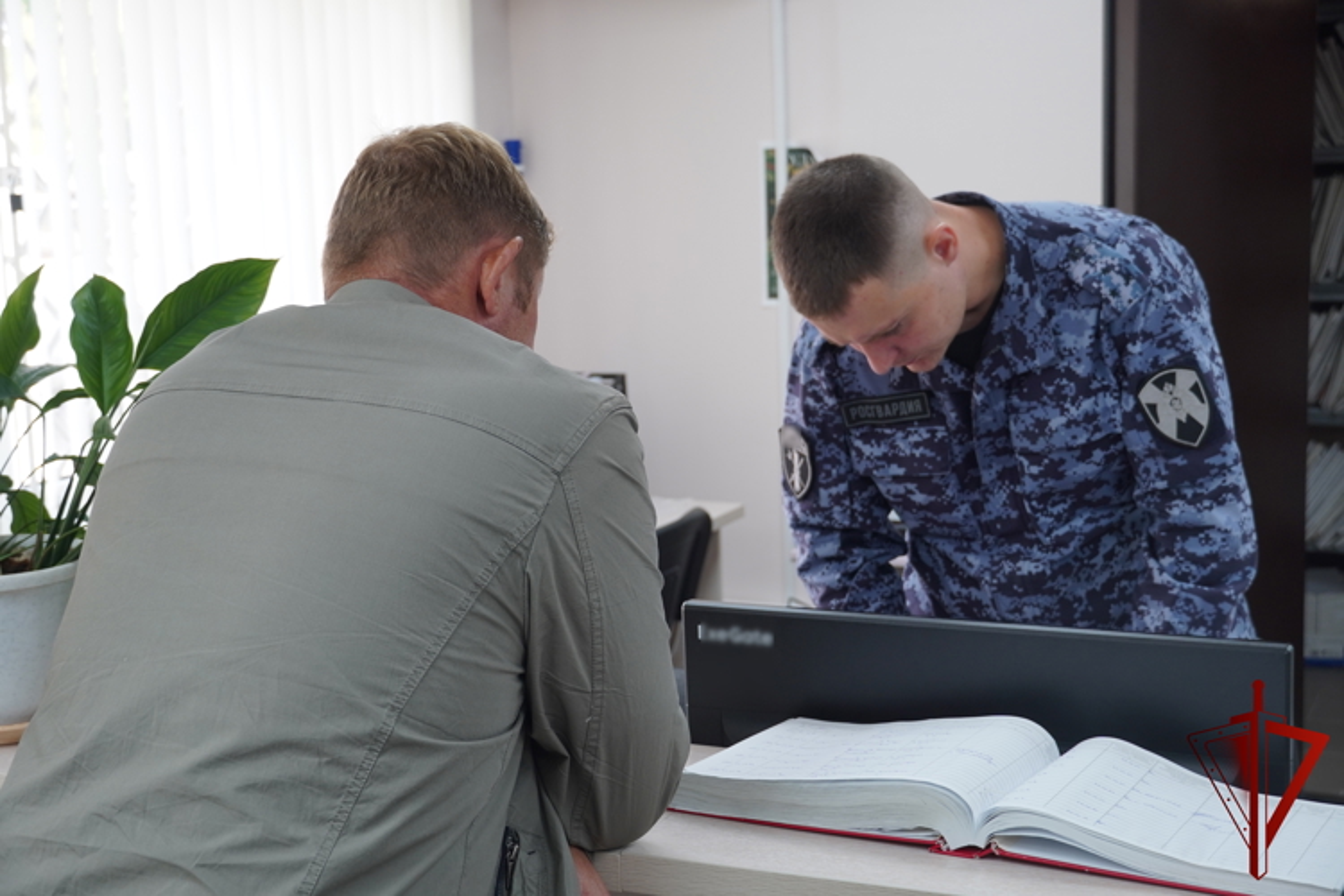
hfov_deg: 38.9
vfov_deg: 26.5
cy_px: 448
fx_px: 1904
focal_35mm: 51
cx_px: 672
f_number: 4.5
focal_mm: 34
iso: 250
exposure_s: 1/60
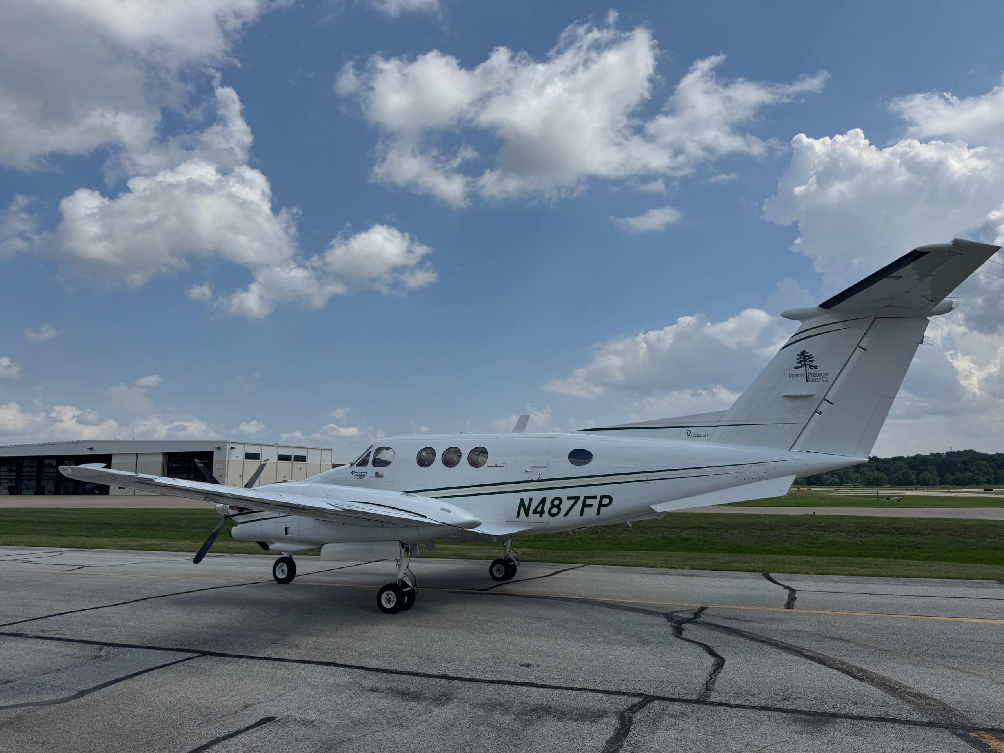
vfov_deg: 56.8
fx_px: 696
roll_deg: +0.6
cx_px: 502
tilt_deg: +8.8
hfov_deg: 71.6
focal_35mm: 24
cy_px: 376
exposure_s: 1/10417
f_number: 1.78
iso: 80
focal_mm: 6.76
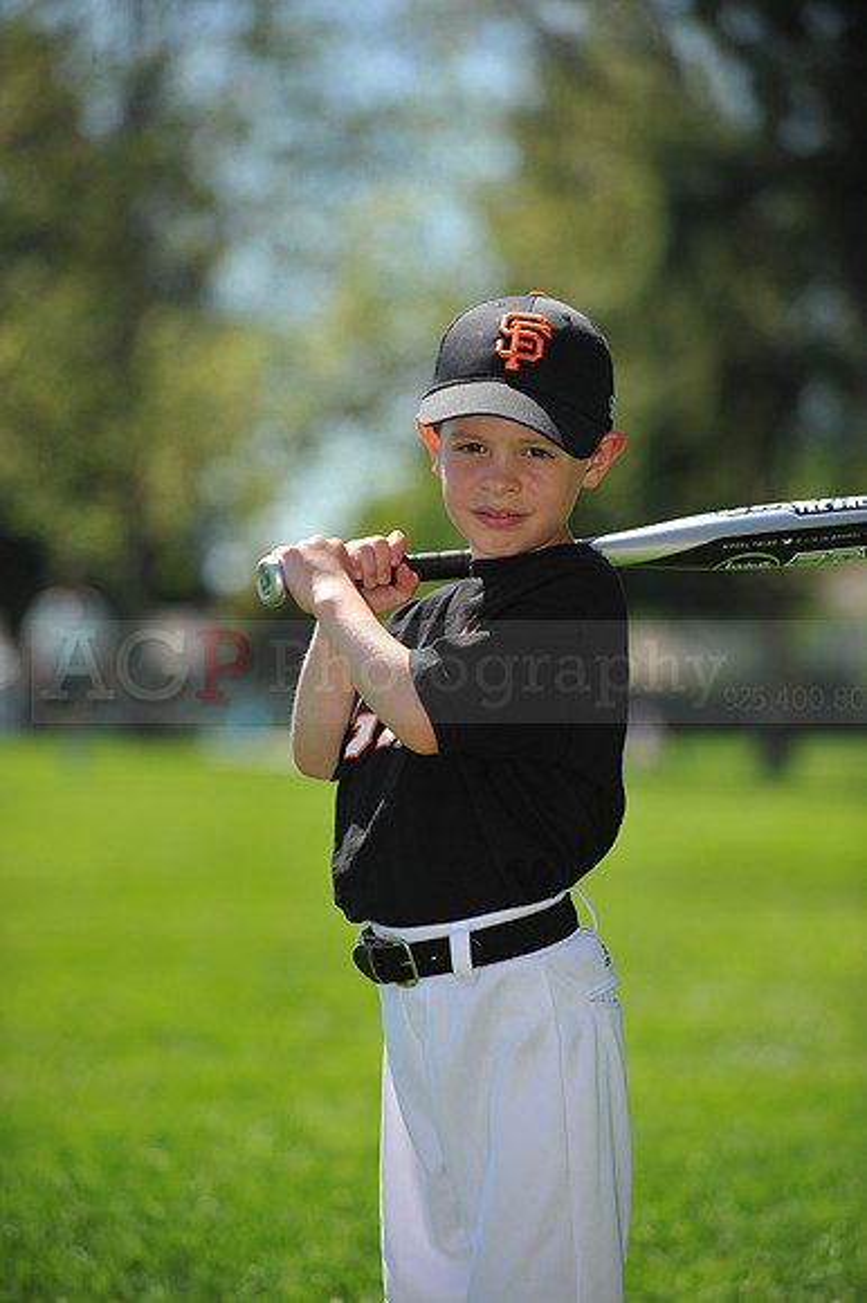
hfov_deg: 10.1
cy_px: 652
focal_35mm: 135
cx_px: 434
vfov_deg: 15.2
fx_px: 4882
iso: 200
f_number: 4
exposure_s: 1/1250
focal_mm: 135
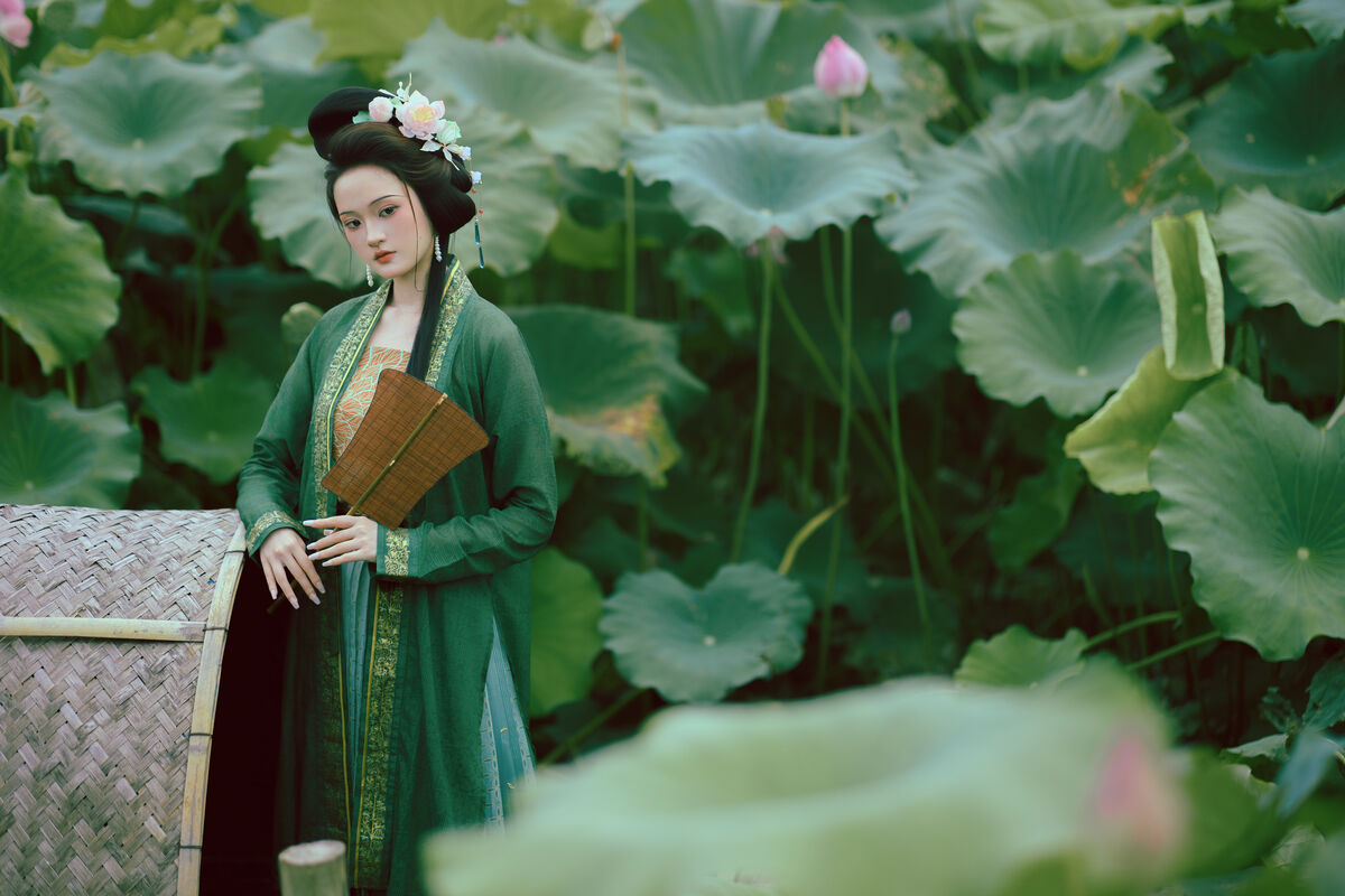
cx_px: 672
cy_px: 448
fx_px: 3175
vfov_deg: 16.1
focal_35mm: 85
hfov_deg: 23.9
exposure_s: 1/800
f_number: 1.8
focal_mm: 85
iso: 100
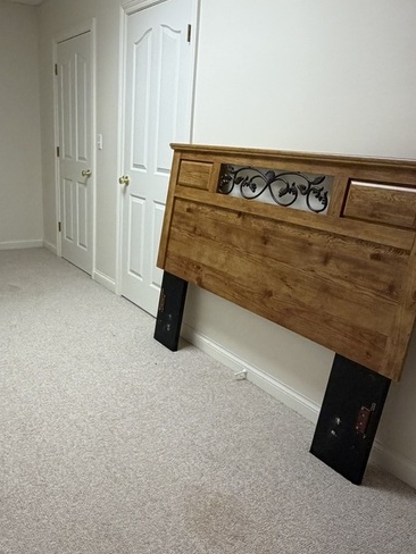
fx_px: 497
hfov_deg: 45.2
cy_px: 284
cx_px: 164
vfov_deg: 58.3
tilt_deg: -16.8
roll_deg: -2.9
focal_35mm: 31
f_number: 2.2
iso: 250
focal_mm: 2.22
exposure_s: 1/60
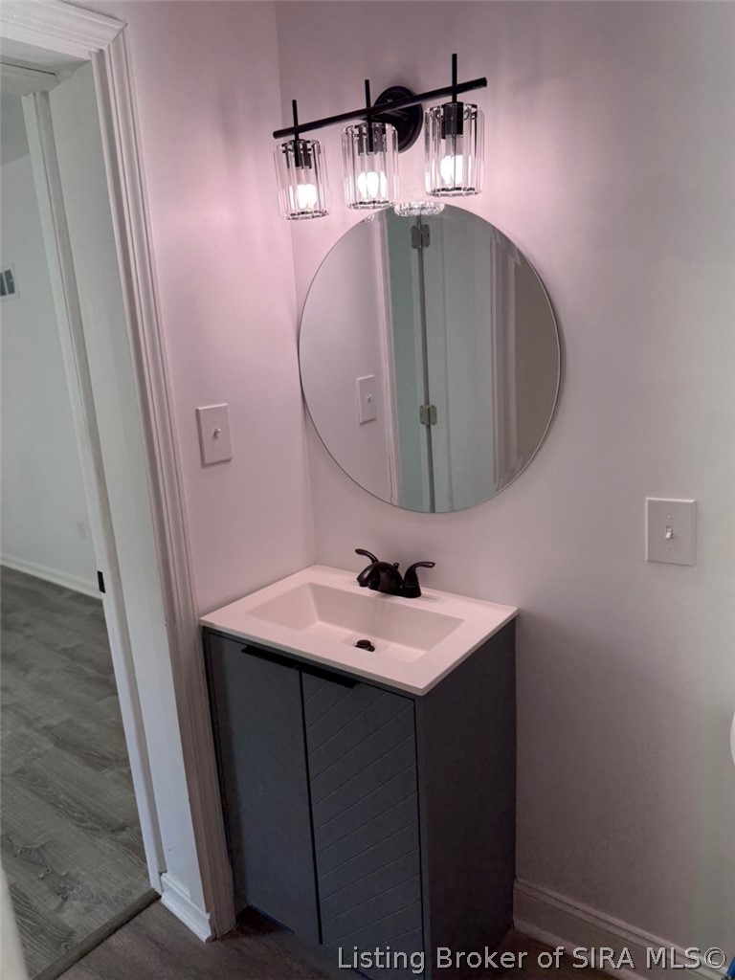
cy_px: 490
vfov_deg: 71.6
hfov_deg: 56.8
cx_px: 368
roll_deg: +3.1
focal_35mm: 24
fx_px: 679
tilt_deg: -12.9
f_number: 1.78
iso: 64
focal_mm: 6.76
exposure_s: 1/143
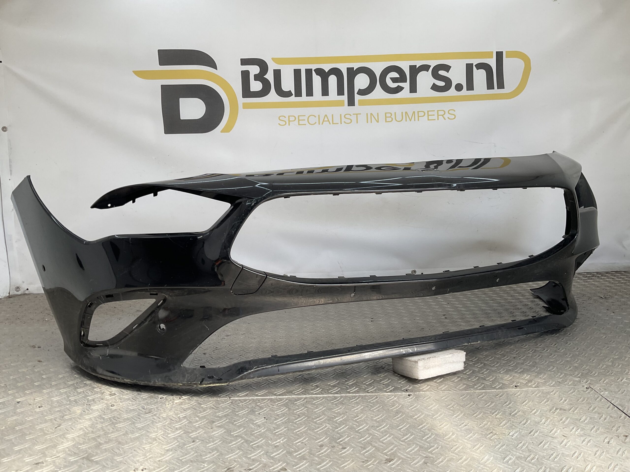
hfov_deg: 61.7
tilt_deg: -9.3
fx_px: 528
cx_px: 315
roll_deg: +0.1
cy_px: 236
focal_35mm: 29
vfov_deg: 48.2
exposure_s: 1/327
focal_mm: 3
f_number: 1.8
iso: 16
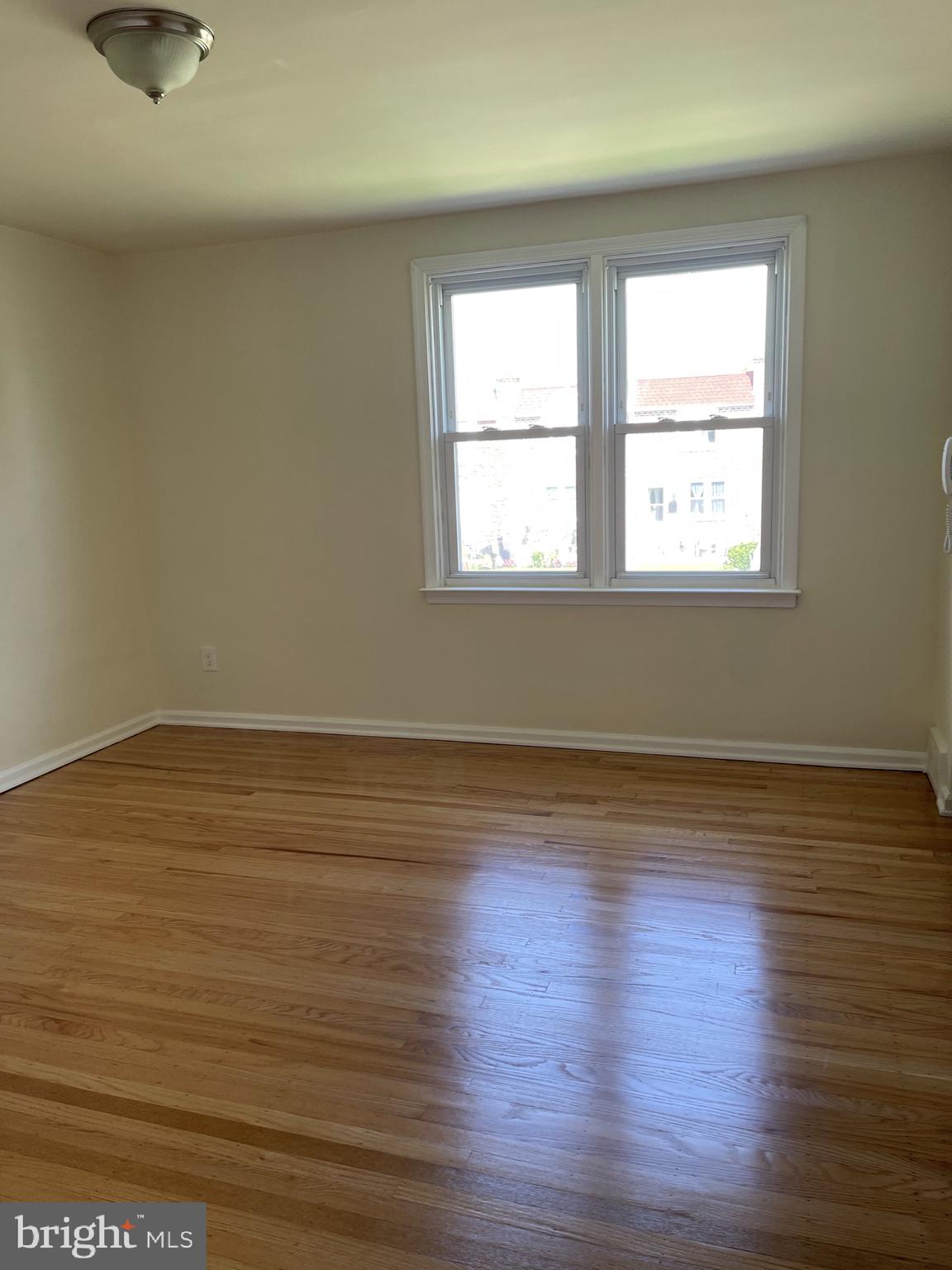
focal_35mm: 26
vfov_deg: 67.3
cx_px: 476
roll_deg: +2.0
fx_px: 953
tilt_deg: -10.3
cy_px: 635
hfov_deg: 53.1
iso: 50
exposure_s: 1/121
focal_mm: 5.1
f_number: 1.6
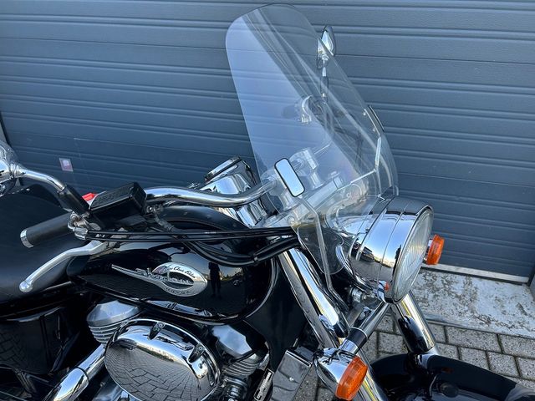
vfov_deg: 53.1
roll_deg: +0.2
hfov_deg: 67.3
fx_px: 402
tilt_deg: -28.4
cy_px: 200
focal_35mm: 26
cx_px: 268
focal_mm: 5.7
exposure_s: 1/212
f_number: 1.5
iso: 40
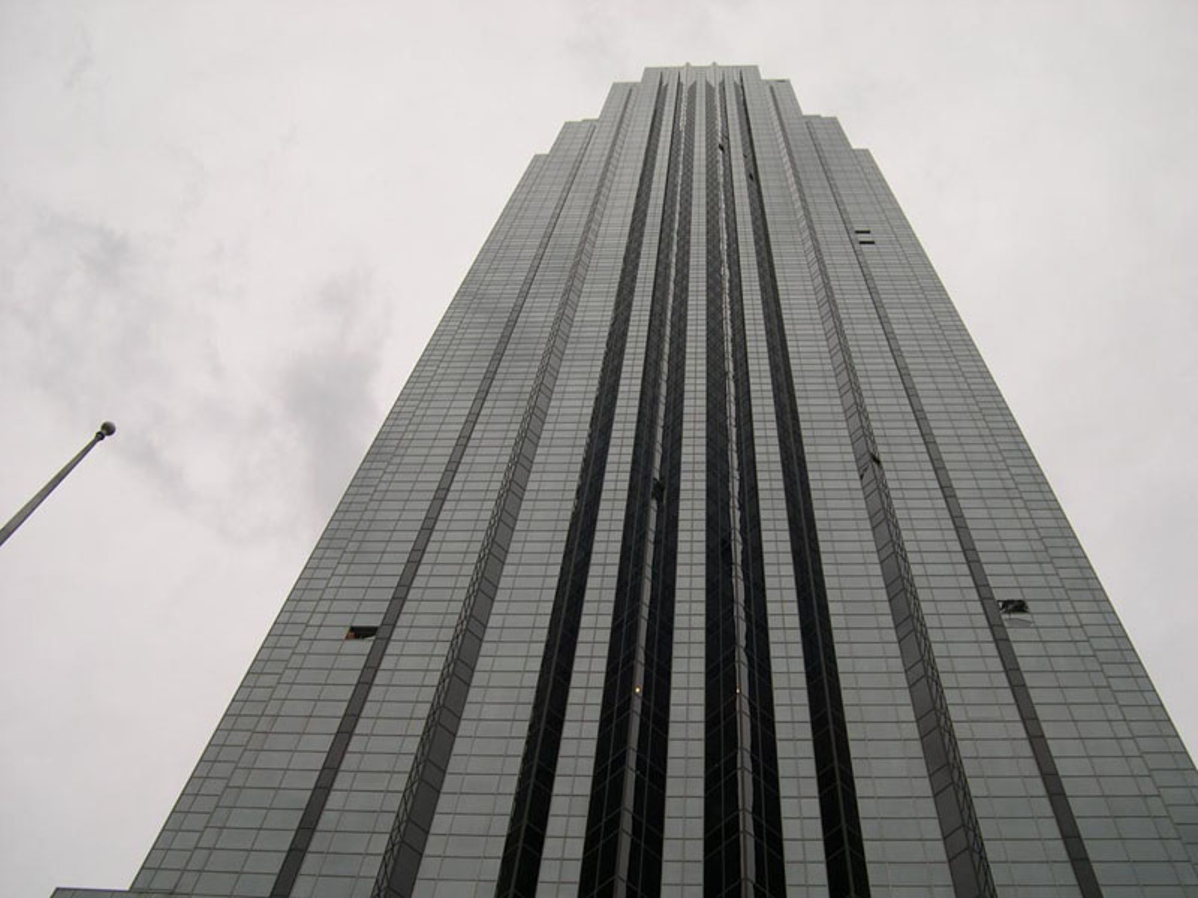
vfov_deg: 37.7
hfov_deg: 49.0
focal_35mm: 38
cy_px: 449
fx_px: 1315
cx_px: 599
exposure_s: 1/608
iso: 100
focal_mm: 8
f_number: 2.8
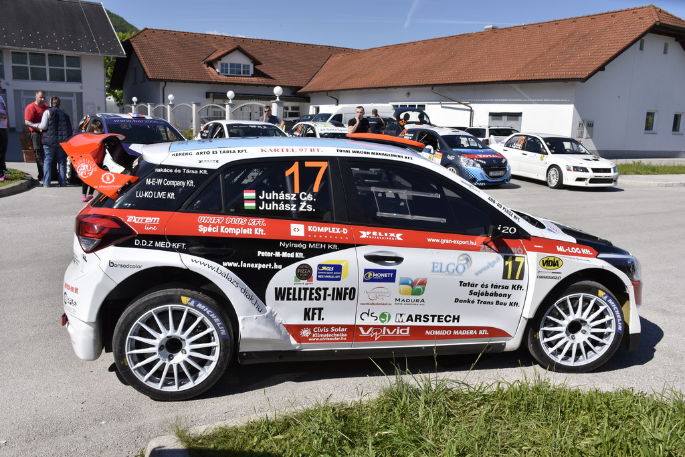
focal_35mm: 30
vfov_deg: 43.6
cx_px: 342
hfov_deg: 61.9
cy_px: 228
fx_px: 571
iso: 100
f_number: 9
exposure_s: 1/640
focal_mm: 20
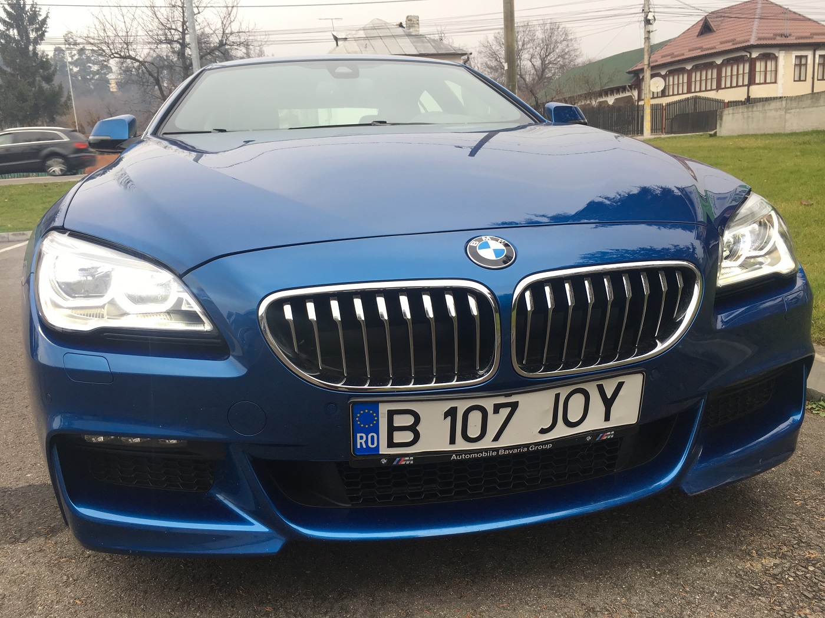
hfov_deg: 61.7
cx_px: 412
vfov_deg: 48.2
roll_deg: +3.4
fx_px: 691
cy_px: 309
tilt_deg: -12.8
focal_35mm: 29
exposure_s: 1/100
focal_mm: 4.15
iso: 32
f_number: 2.2
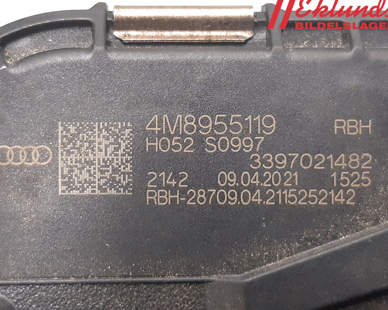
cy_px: 154
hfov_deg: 62.2
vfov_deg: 51.5
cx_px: 181
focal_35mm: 28
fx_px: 322
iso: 250
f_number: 1.7
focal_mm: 3.93
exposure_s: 1/25
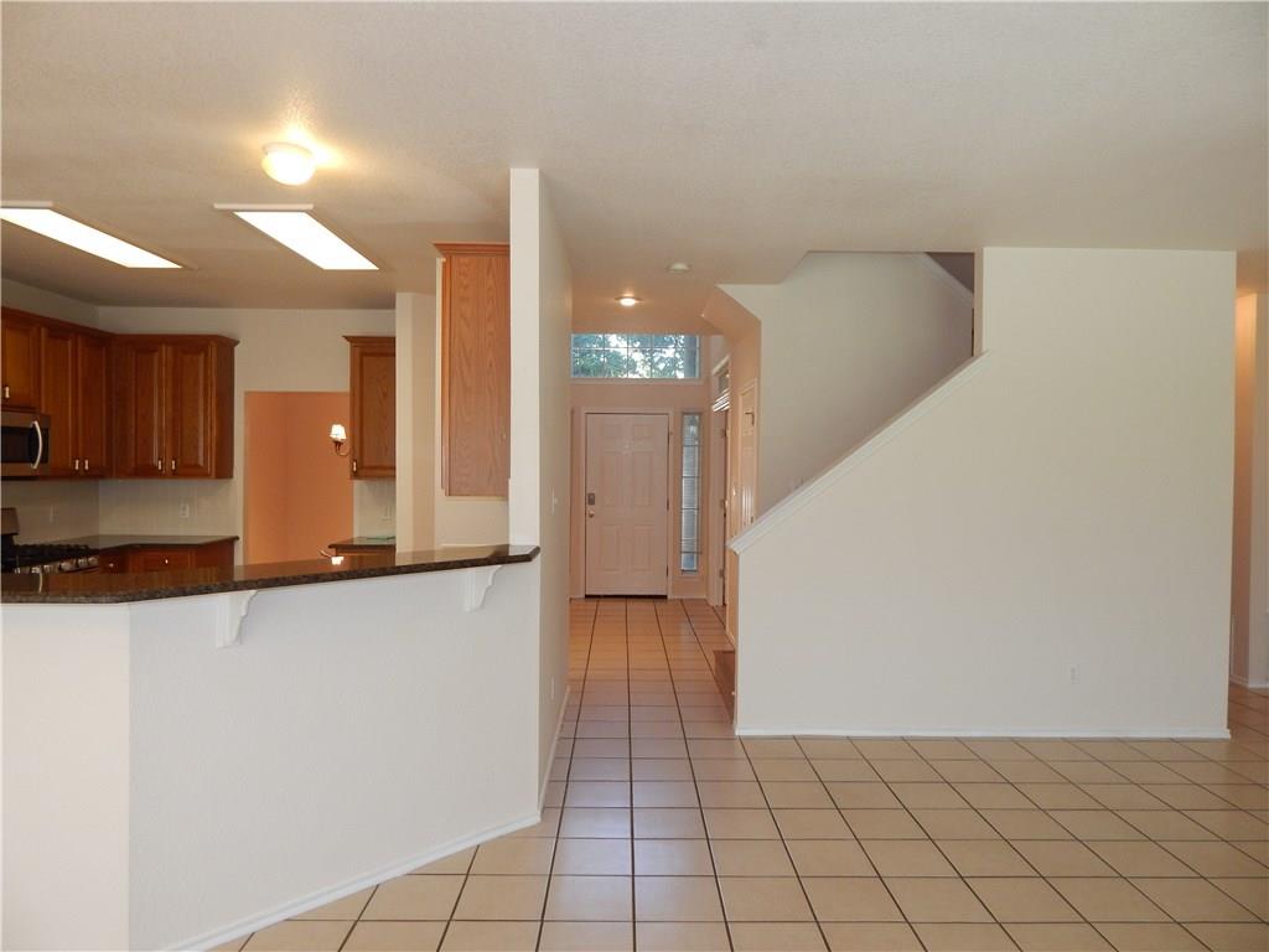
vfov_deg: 61.1
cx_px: 634
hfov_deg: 76.4
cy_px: 476
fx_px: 807
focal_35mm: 22
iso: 160
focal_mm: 4
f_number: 3
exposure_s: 1/30
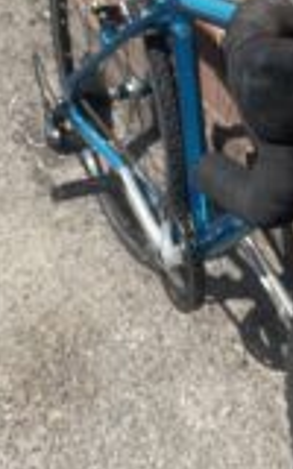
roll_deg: -2.5
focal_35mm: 62
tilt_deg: -40.1
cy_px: 205
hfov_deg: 20.3
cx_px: 290
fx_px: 792
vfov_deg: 32.9
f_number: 1.6
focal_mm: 4.2
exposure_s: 1/2174
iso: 32
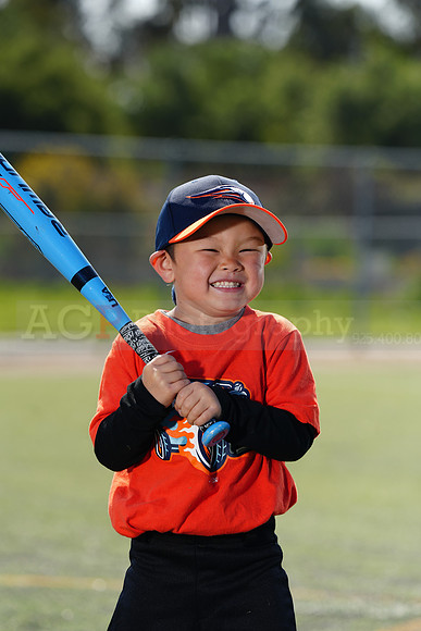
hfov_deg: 6.9
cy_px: 316
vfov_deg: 10.3
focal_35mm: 200
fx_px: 3506
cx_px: 210
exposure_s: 1/250
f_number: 5
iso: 50
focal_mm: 200
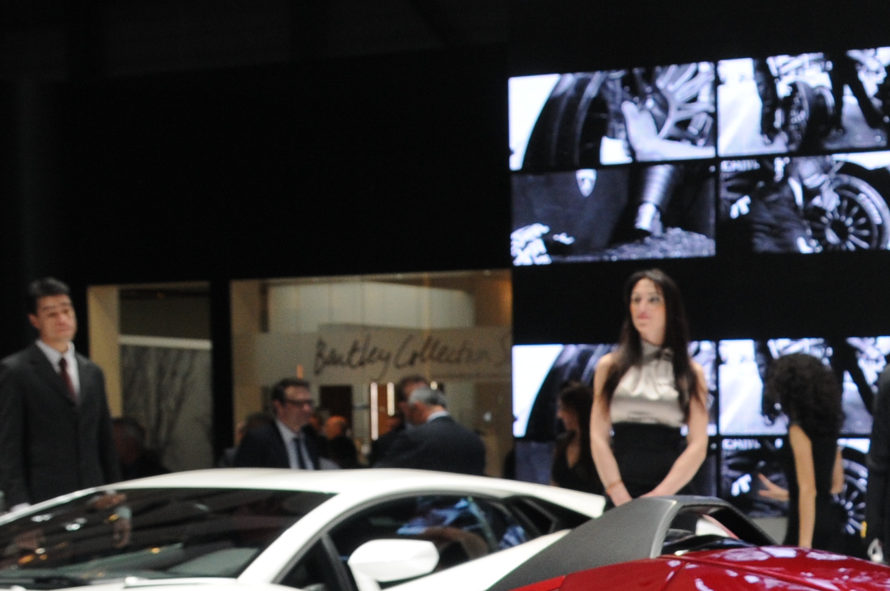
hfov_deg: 19.0
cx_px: 883
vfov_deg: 12.6
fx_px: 2592
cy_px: 757
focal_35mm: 105
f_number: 6.7
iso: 400
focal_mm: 22
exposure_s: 1/180
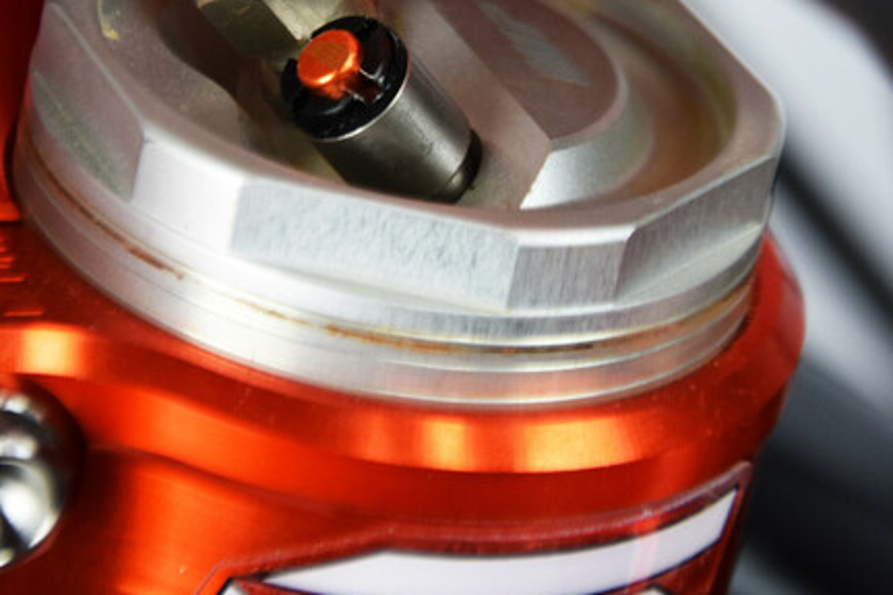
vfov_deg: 4.7
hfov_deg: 7.1
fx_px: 7241
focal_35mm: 292
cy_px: 113
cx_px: 411
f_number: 5.6
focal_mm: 105
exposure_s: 1/500
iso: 1400
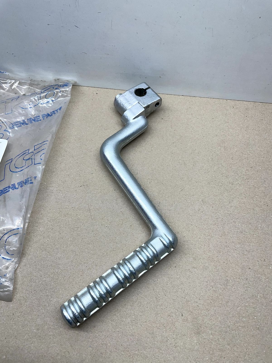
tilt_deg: -61.2
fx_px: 272
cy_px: 182
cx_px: 136
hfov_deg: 53.1
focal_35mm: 26
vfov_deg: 67.3
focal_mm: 4.2
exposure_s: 1/129
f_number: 1.6
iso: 32
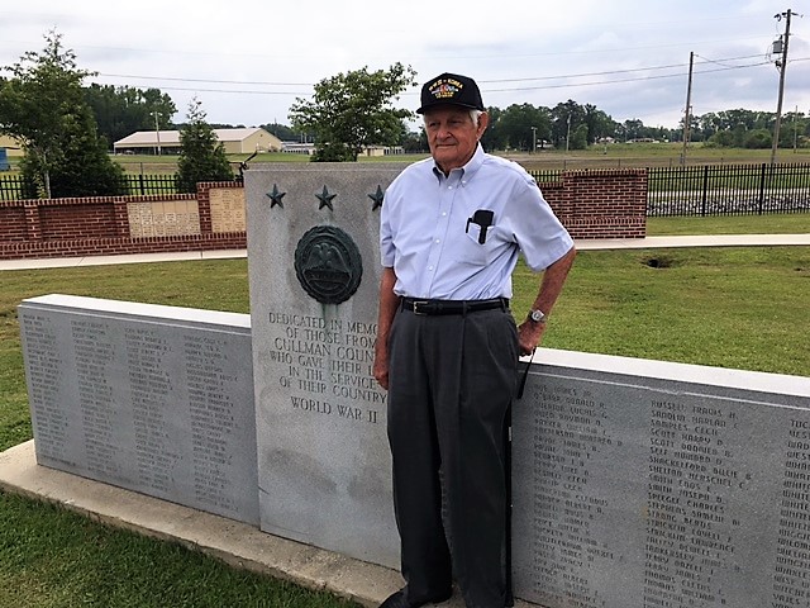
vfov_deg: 48.2
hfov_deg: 61.7
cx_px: 405
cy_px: 304
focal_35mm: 29
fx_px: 679
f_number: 2.2
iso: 25
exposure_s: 1/1282
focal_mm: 4.15
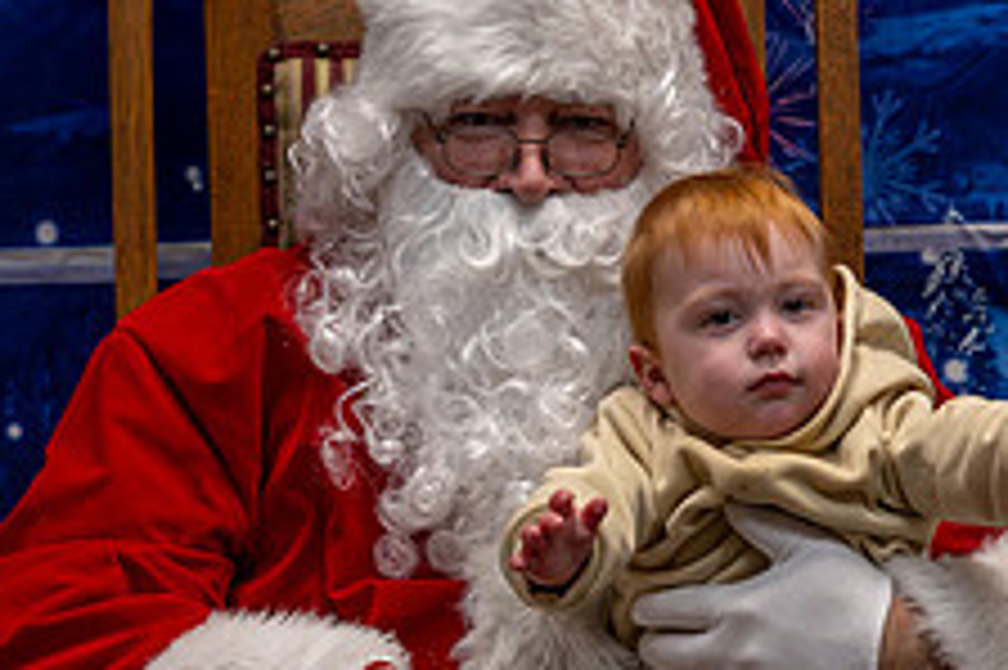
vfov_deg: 10.5
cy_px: 425
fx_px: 3637
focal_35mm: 130
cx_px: 814
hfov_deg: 15.7
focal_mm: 50
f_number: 4.5
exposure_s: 1/400
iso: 1600
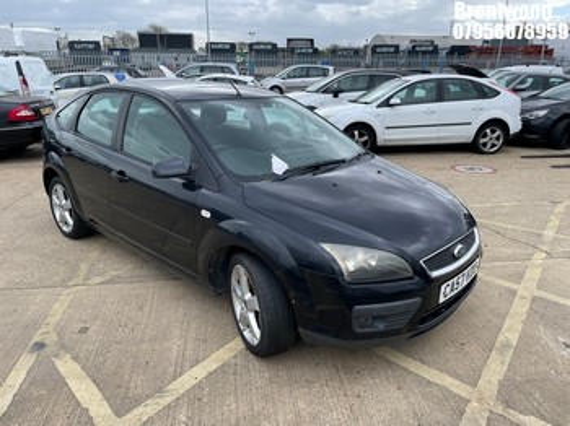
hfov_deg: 67.3
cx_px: 285
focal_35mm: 26
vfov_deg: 53.0
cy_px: 213
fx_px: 428
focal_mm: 4.2
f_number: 1.6
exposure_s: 1/1147
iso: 32
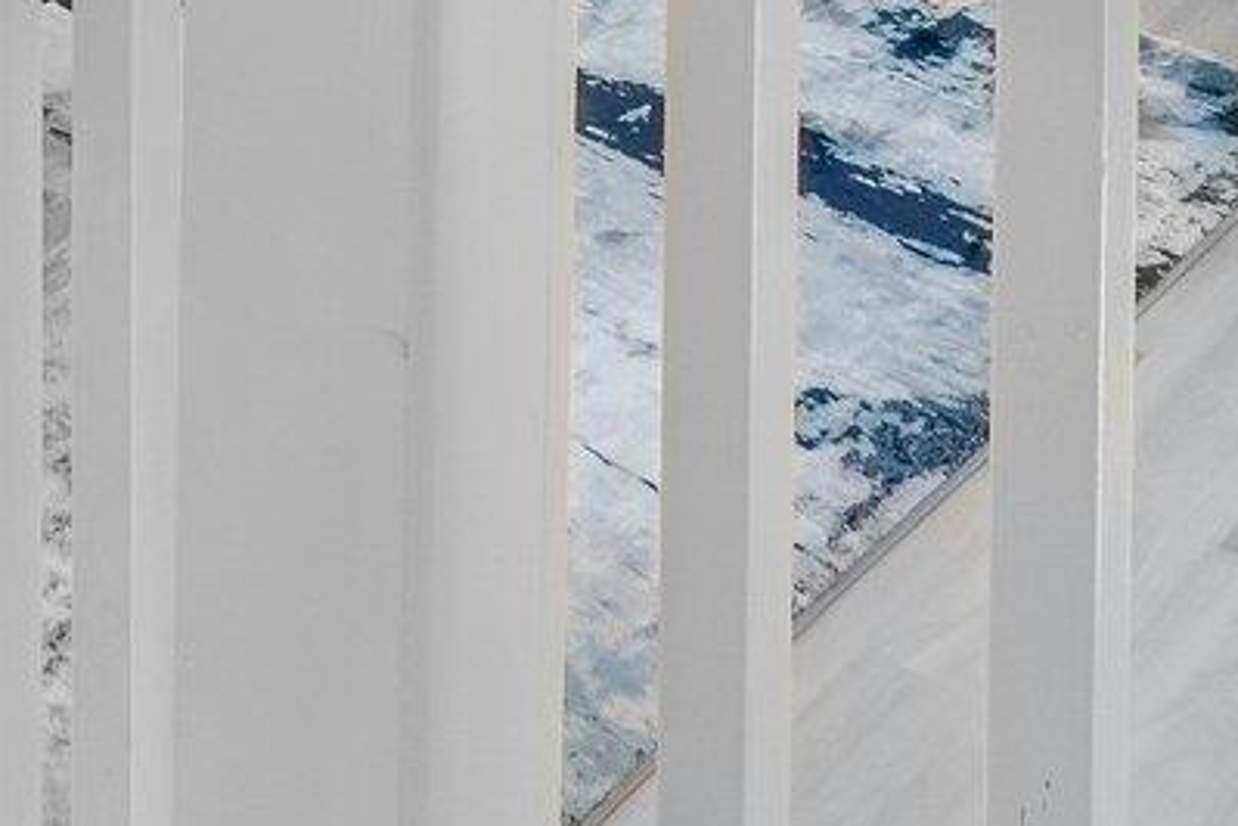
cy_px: -1138
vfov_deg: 13.3
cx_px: -127
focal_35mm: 77
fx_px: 2648
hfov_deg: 24.5
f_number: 9
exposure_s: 1/25
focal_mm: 10
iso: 400
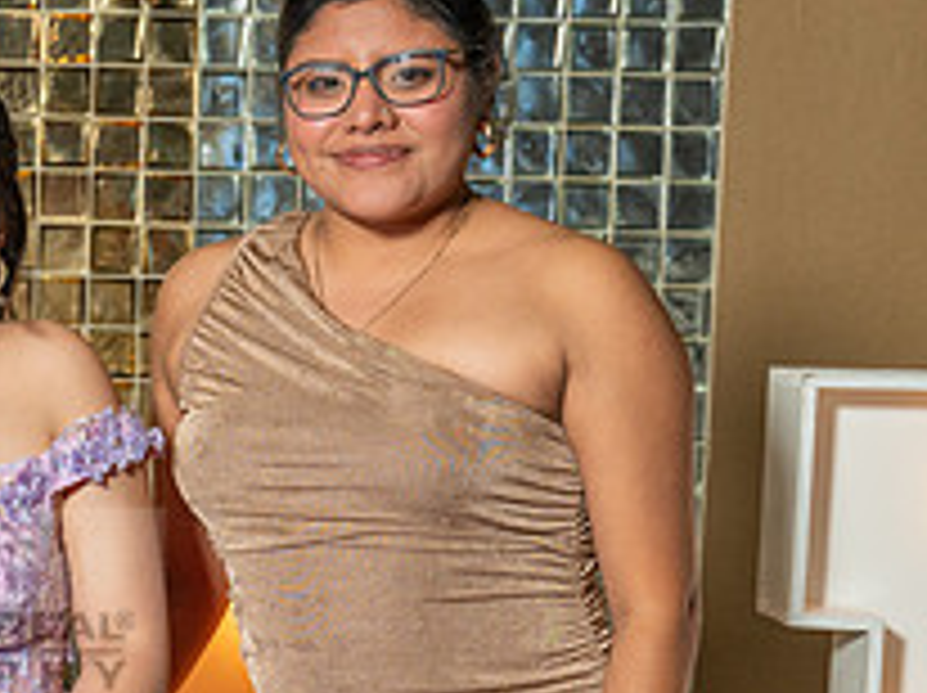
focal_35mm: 130
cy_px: 614
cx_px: -216
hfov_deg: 14.6
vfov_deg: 11.3
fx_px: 3477
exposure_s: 1/125
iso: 640
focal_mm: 48
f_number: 5.6
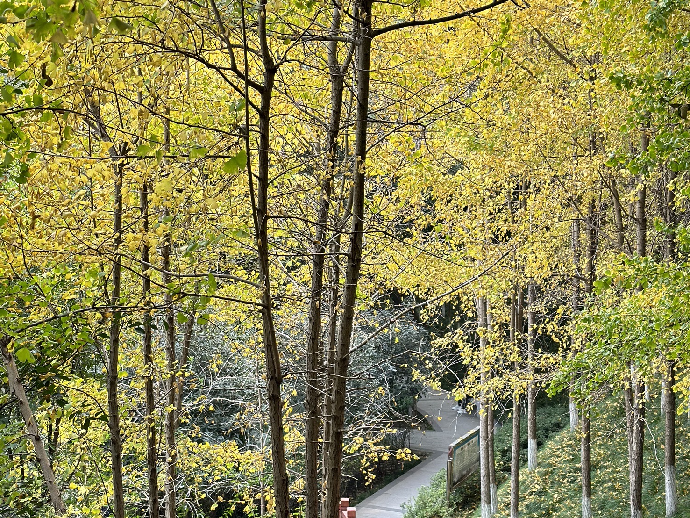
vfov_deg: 22.6
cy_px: 296
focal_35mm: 65
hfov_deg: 29.8
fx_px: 1296
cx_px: 343
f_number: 1.78
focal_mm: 6.86
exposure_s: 1/121
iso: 125
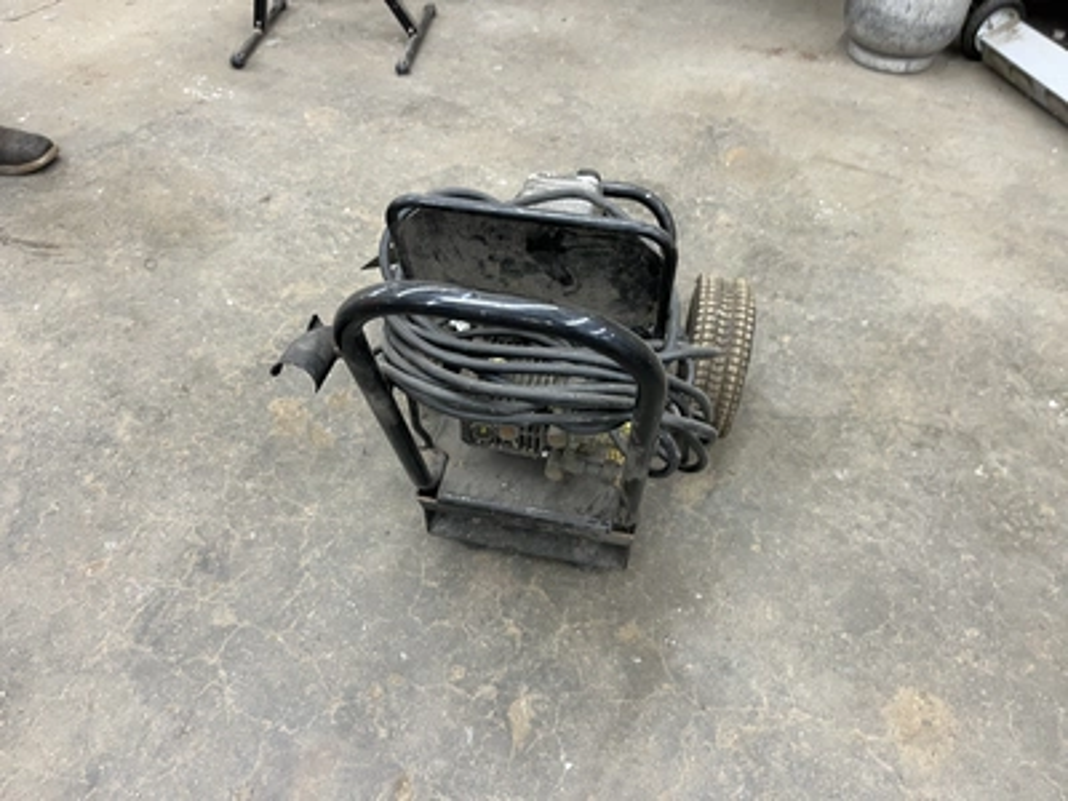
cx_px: 534
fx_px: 802
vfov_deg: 53.1
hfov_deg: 67.3
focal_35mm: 26
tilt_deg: -49.2
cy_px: 400
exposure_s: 1/60
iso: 100
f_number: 1.6
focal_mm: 5.1
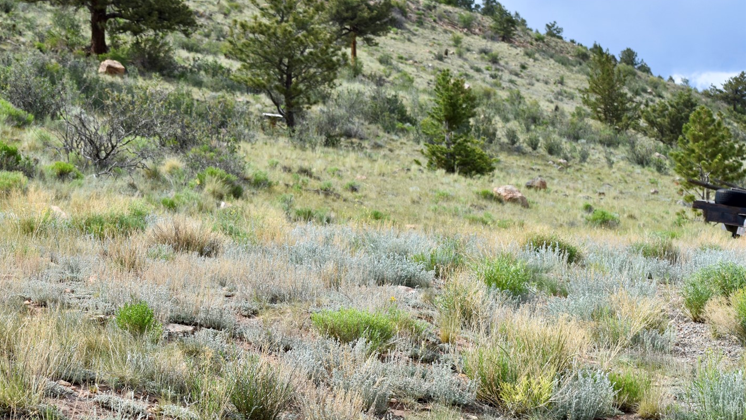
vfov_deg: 9.2
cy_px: 291
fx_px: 2611
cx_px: 299
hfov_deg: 16.2
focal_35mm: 132
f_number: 10
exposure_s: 1/400
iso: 200
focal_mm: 70
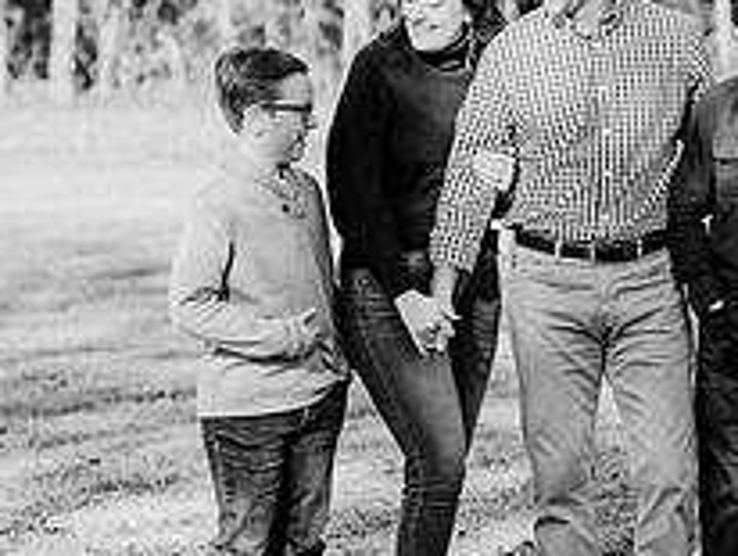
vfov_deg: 6.5
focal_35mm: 230
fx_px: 4909
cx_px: 577
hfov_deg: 8.6
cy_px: 170
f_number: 2.5
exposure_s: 1/1000
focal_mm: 85
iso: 200
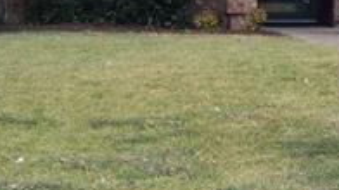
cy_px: -145
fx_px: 1213
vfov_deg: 8.6
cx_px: 337
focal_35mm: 135
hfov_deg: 15.6
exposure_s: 1/350
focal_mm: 8
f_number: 4.8
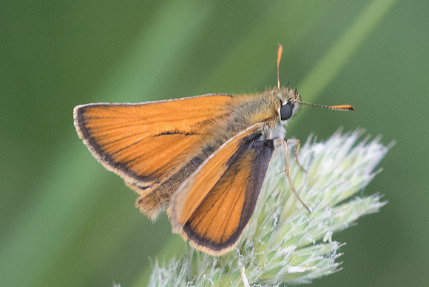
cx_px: 207
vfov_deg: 2.1
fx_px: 7793
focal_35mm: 654
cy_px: 145
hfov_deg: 3.2
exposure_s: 1/200
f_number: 5.6
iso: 1250
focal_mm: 150
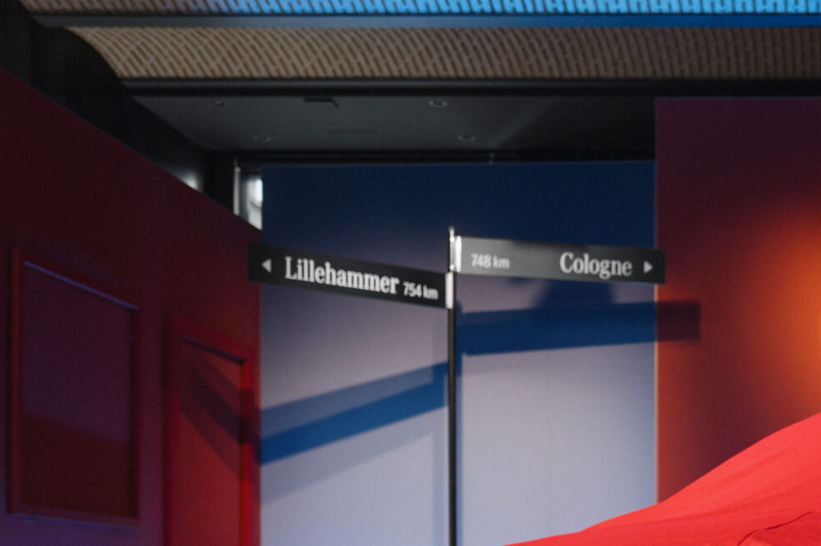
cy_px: 665
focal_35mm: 73
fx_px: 1664
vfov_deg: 17.7
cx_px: 868
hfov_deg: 25.9
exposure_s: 1/60
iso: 400
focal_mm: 28
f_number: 2
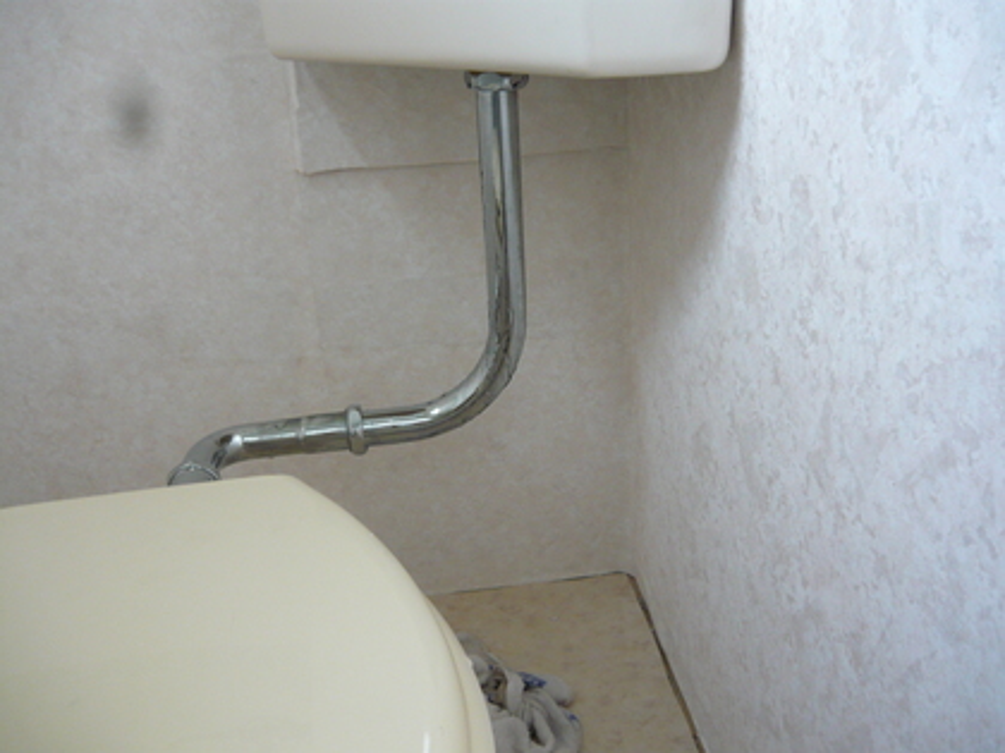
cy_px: 376
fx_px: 958
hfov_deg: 55.4
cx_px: 502
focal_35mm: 33
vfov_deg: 42.9
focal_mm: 5.5
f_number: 2.8
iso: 200
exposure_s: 1/30
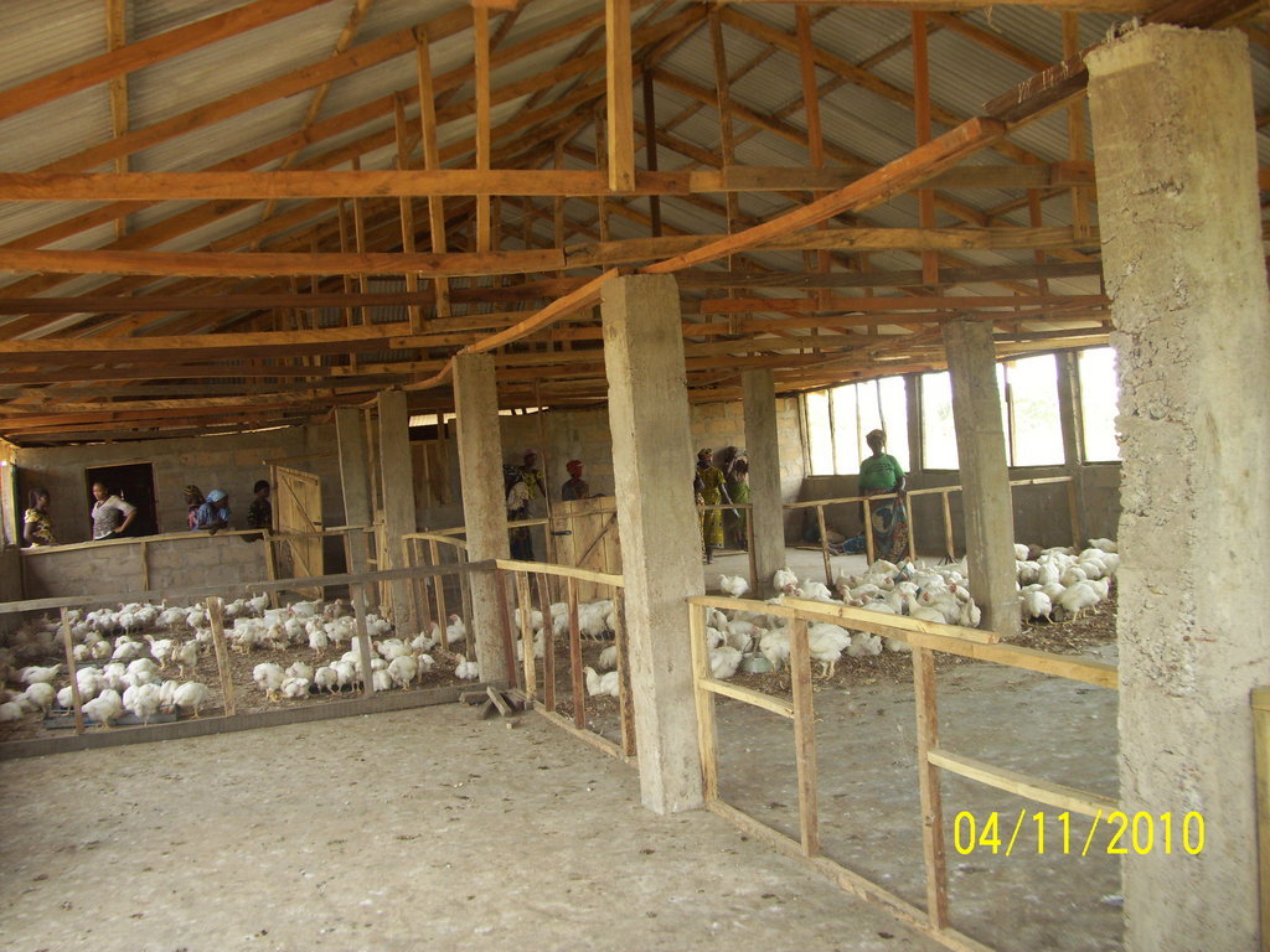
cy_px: 476
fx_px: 1247
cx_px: 635
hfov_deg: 54.0
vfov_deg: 41.8
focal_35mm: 34
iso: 80
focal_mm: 5.7
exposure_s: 1/50
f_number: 2.9
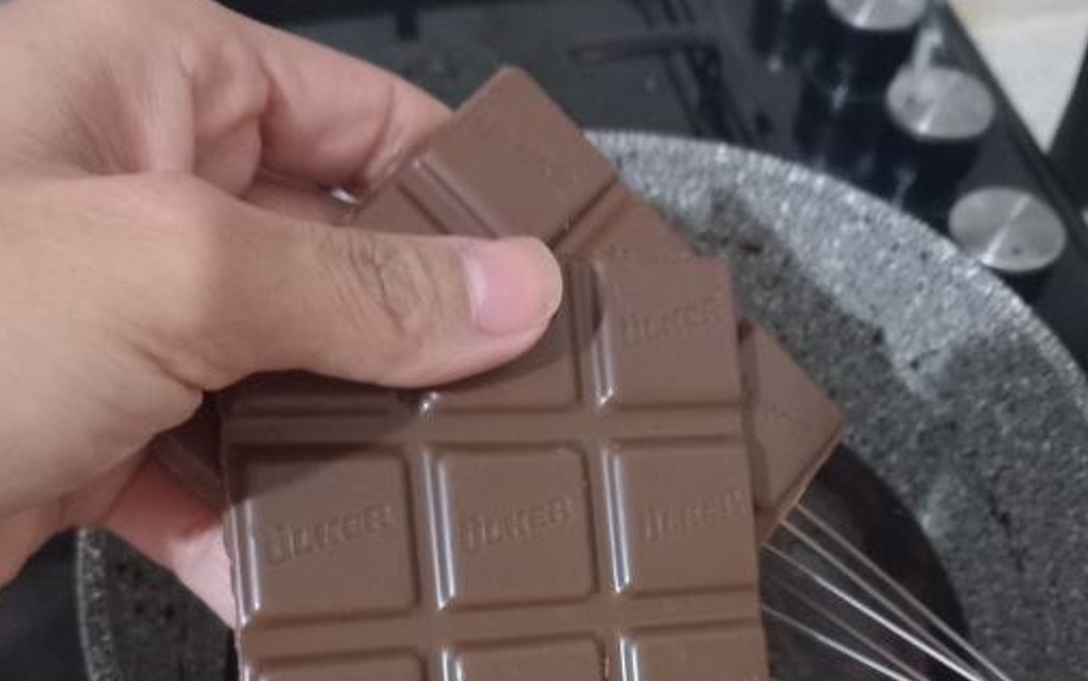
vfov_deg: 31.3
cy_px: 612
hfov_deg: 50.4
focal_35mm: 39
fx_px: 1157
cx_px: 545
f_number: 1.8
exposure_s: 1/14.3
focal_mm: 4
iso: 1250
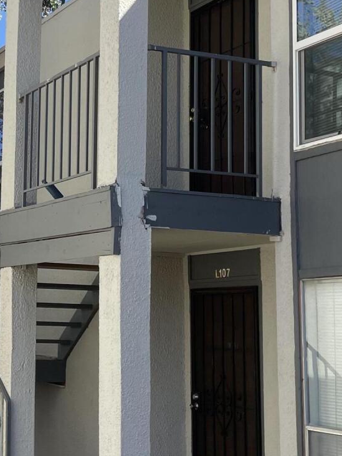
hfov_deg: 20.1
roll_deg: -1.7
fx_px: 935
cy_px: 217
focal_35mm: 71
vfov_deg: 27.4
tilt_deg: +7.1
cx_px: 6
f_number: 1.6
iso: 32
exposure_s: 1/1366
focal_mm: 4.2
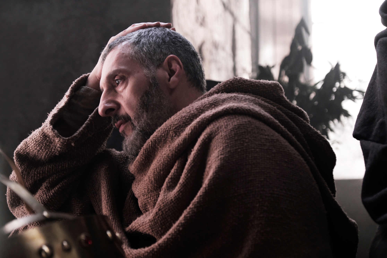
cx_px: 194
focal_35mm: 83
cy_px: 129
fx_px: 892
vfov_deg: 16.5
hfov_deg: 24.5
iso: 3200
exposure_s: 1/60
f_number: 2.8
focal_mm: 55
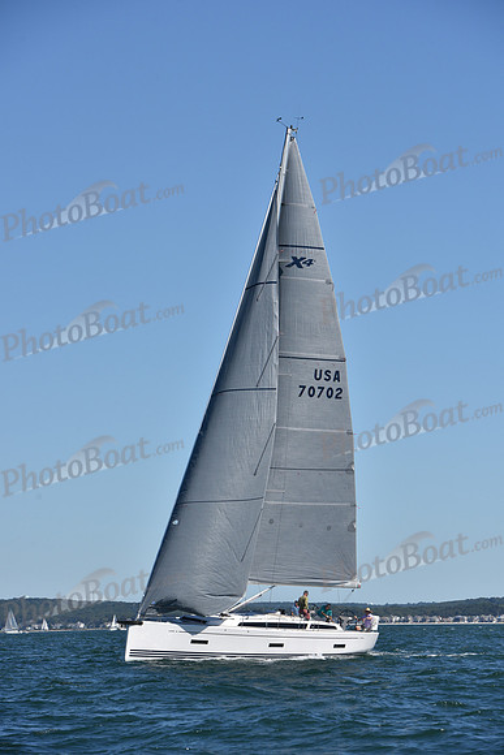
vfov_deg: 14.7
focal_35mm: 140
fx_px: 2938
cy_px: 378
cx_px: 252
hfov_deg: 9.8
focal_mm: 140
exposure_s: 1/1250
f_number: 9
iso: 250
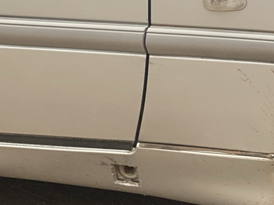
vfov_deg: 6.8
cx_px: 21
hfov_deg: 9.1
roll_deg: +3.8
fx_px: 1710
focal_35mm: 216
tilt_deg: -15.0
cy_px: -58
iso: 20
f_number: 2
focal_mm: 6
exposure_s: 1/959
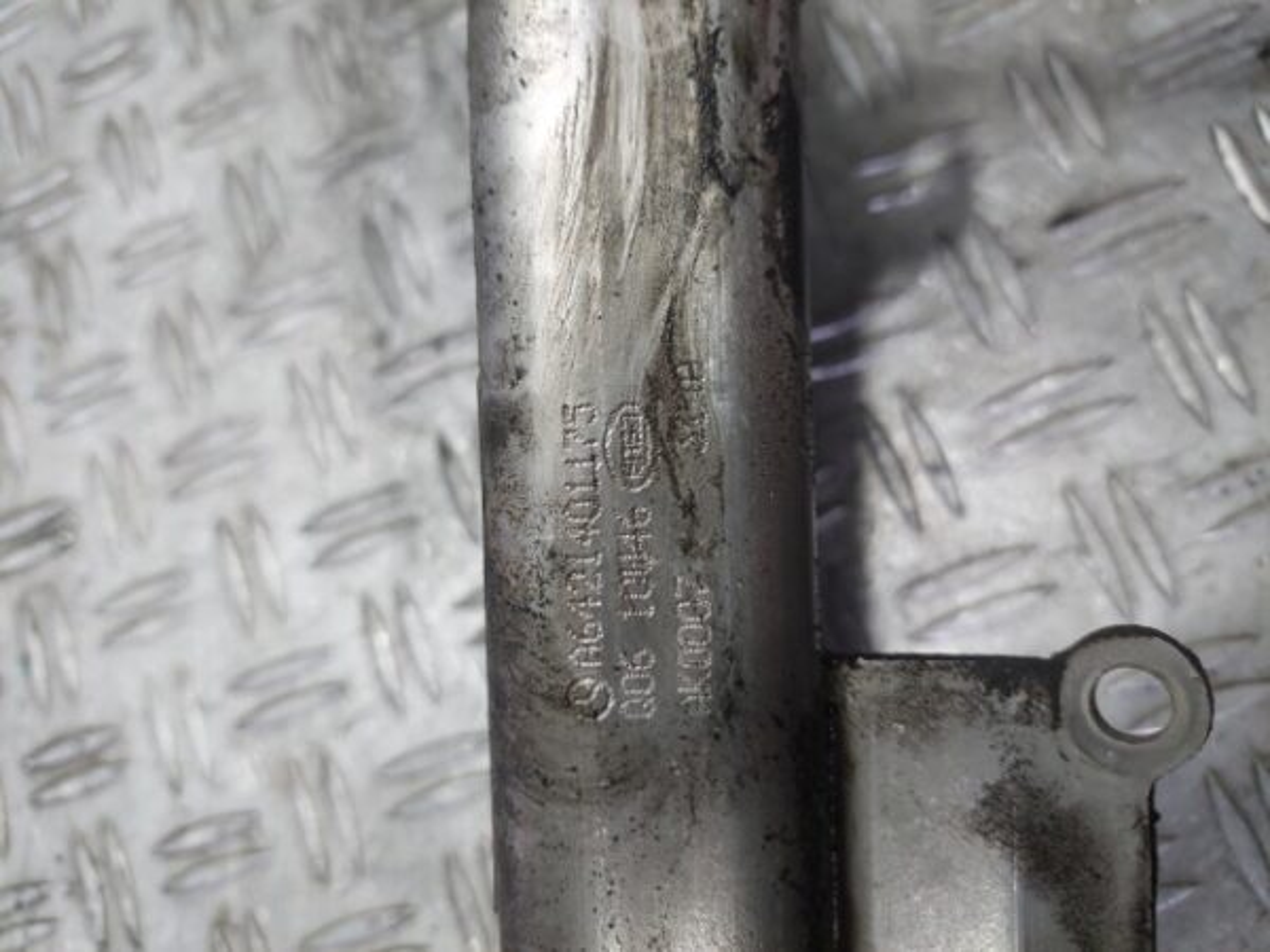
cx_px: 635
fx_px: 917
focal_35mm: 25
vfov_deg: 54.9
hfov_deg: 69.4
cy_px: 476
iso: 125
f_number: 1.8
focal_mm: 5.23
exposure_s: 1/100
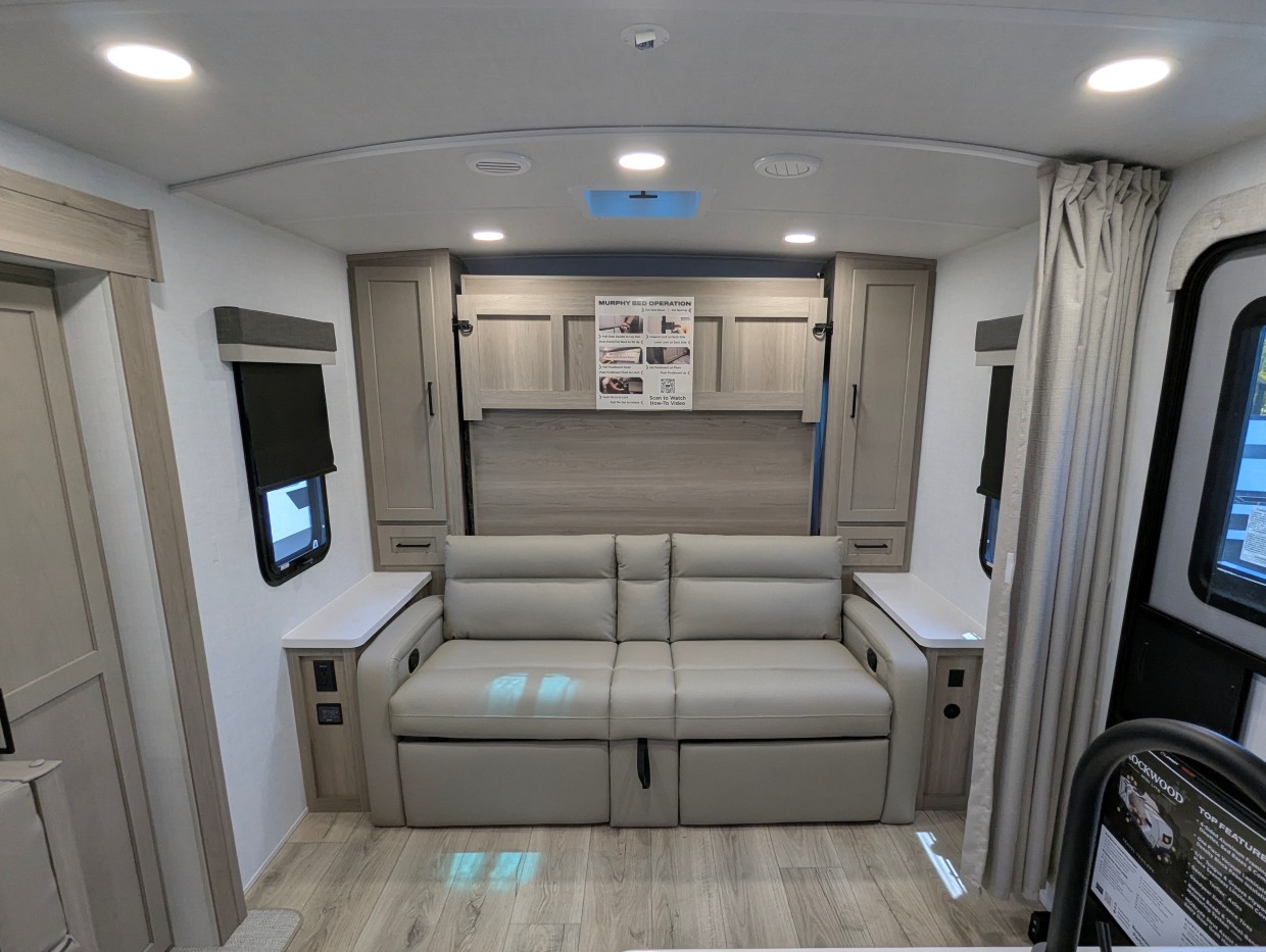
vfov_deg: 71.5
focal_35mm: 18
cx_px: 655
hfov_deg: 87.7
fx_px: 659
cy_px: 527
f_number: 2.2
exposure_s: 1/68.5
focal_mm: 2.35
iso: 85
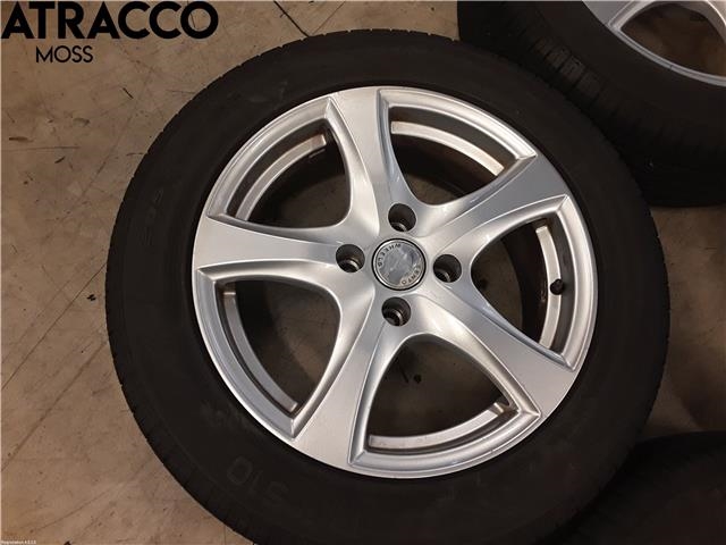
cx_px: 363
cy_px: 272
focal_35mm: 28
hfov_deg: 63.4
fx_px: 587
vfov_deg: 49.7
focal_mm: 2.91
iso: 64
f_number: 1.9
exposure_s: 1/50
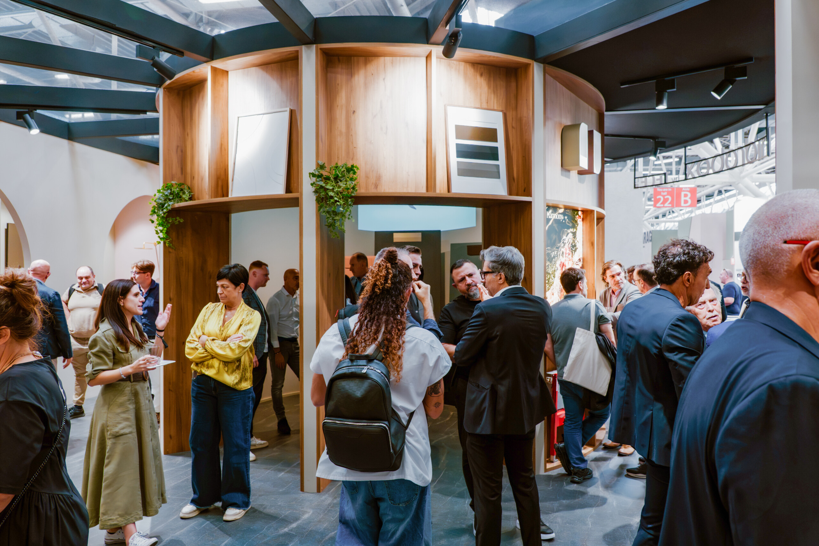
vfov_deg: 53.1
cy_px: 273
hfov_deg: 73.7
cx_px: 410
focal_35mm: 24
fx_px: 546
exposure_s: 1/125
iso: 4000
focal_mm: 24
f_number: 5.6
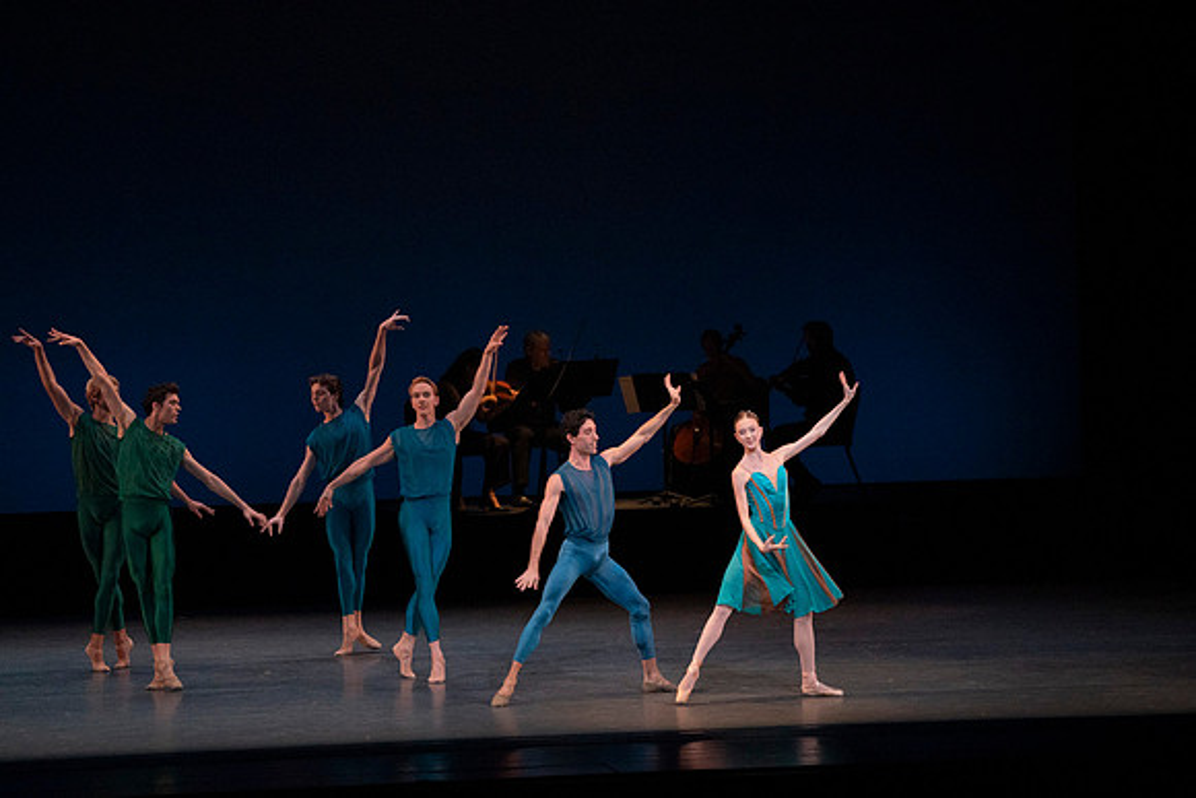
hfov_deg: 11.1
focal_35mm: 185
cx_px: 598
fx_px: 6147
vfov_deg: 7.4
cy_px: 399
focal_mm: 185
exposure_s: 1/400
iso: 8000
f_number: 7.1
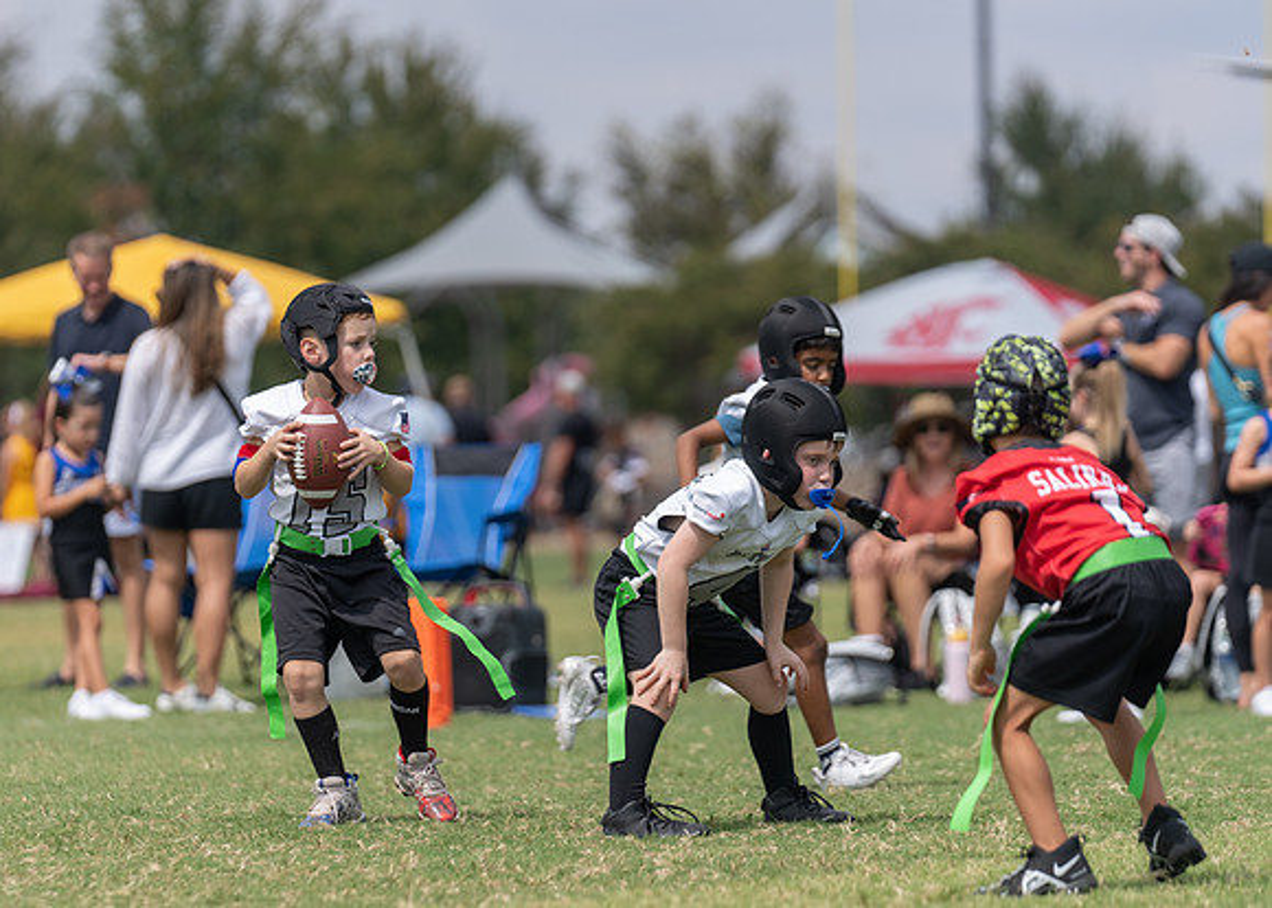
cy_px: 540
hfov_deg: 7.5
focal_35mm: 268
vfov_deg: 5.4
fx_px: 9663
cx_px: 463
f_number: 3.5
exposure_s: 1/1250
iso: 100
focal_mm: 200
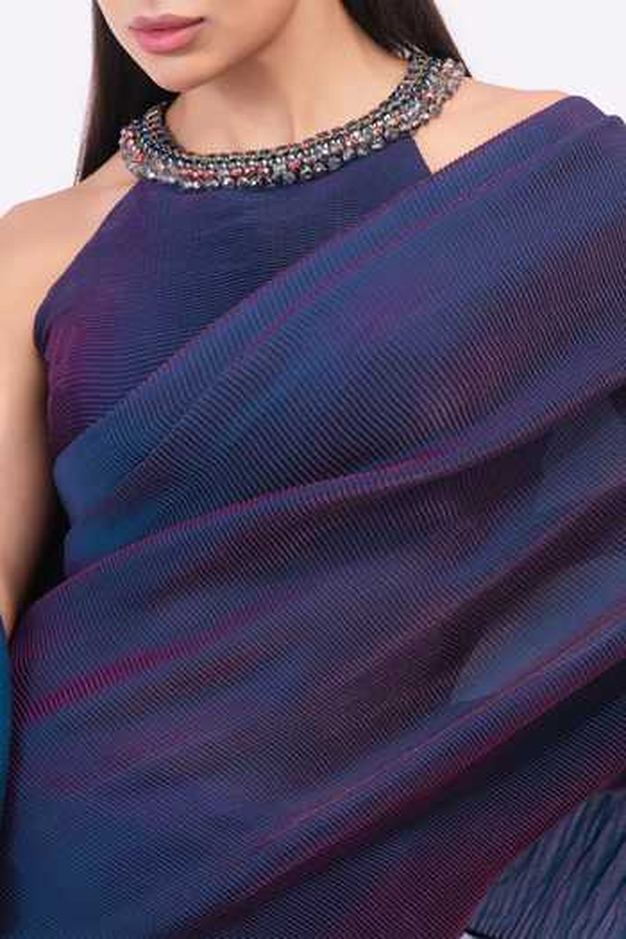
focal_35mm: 170
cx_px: 313
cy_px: 470
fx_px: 4434
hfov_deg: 8.1
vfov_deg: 12.1
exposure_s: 1/125
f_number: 9
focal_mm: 170
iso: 320
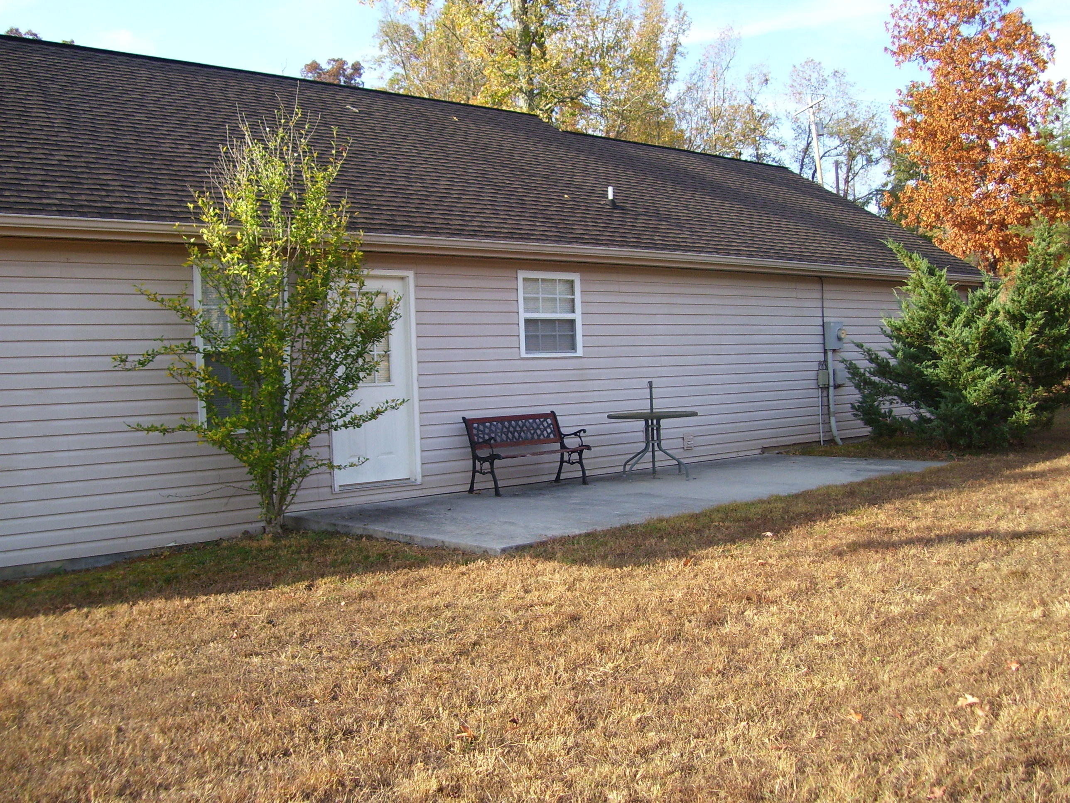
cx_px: 535
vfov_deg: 38.7
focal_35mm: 37
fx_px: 1144
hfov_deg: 50.1
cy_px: 402
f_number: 2.7
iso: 80
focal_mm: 6
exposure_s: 1/500
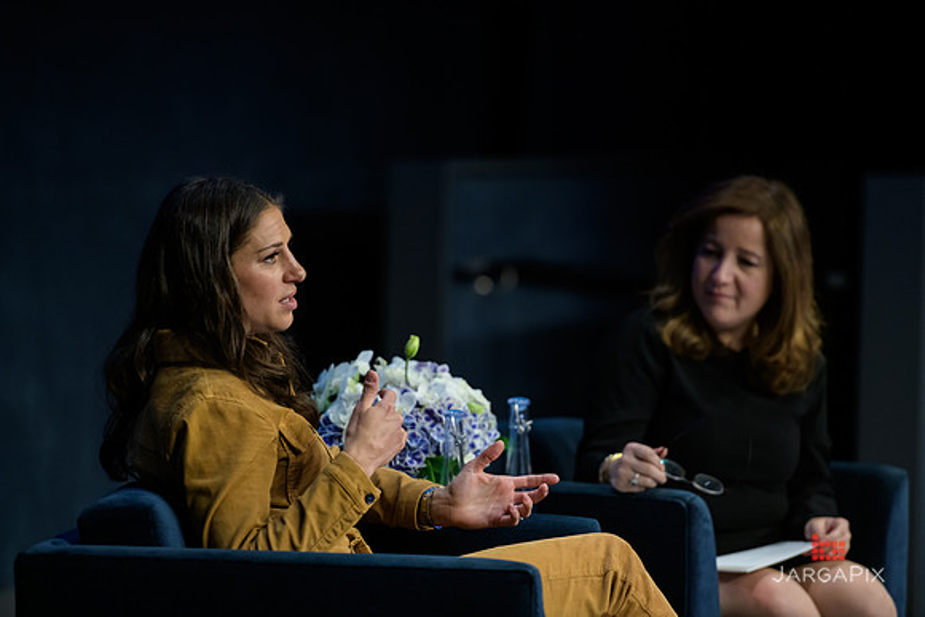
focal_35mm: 200
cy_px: 308
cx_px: 462
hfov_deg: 10.3
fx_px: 5140
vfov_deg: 6.9
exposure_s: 1/200
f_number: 3.2
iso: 1600
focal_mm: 200
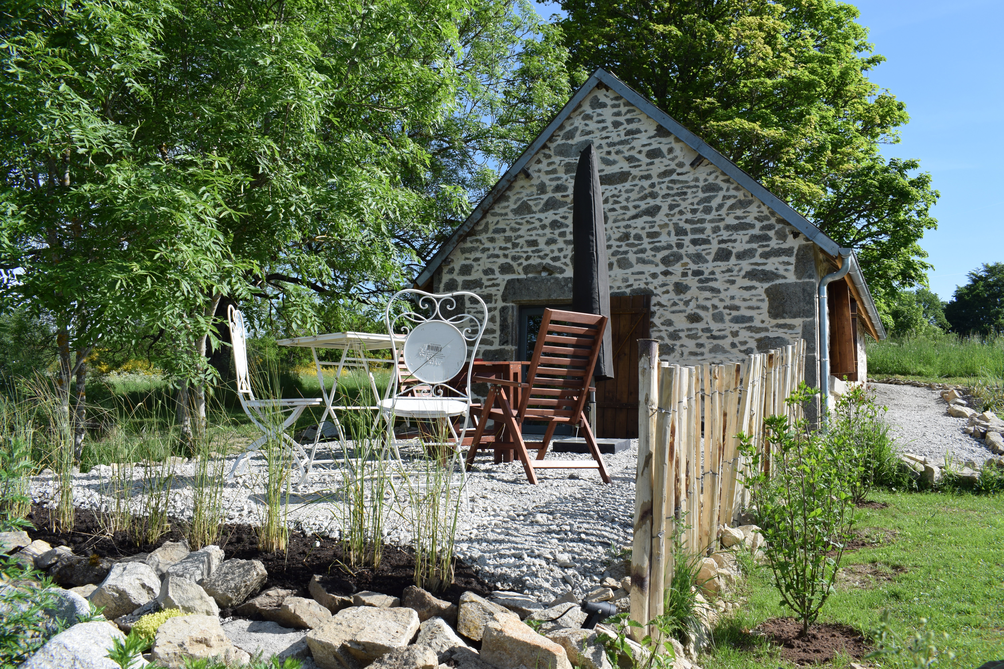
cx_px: 502
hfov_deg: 67.4
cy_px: 334
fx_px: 753
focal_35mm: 27
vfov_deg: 47.9
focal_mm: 18
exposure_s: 1/320
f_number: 9
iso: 200
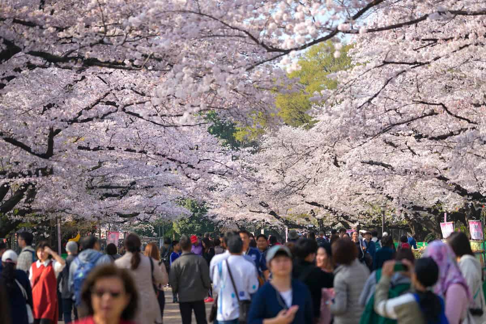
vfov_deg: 10.5
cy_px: 162
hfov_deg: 15.8
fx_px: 1755
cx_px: 243
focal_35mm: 130
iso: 160
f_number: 4
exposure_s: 1/1250
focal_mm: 130
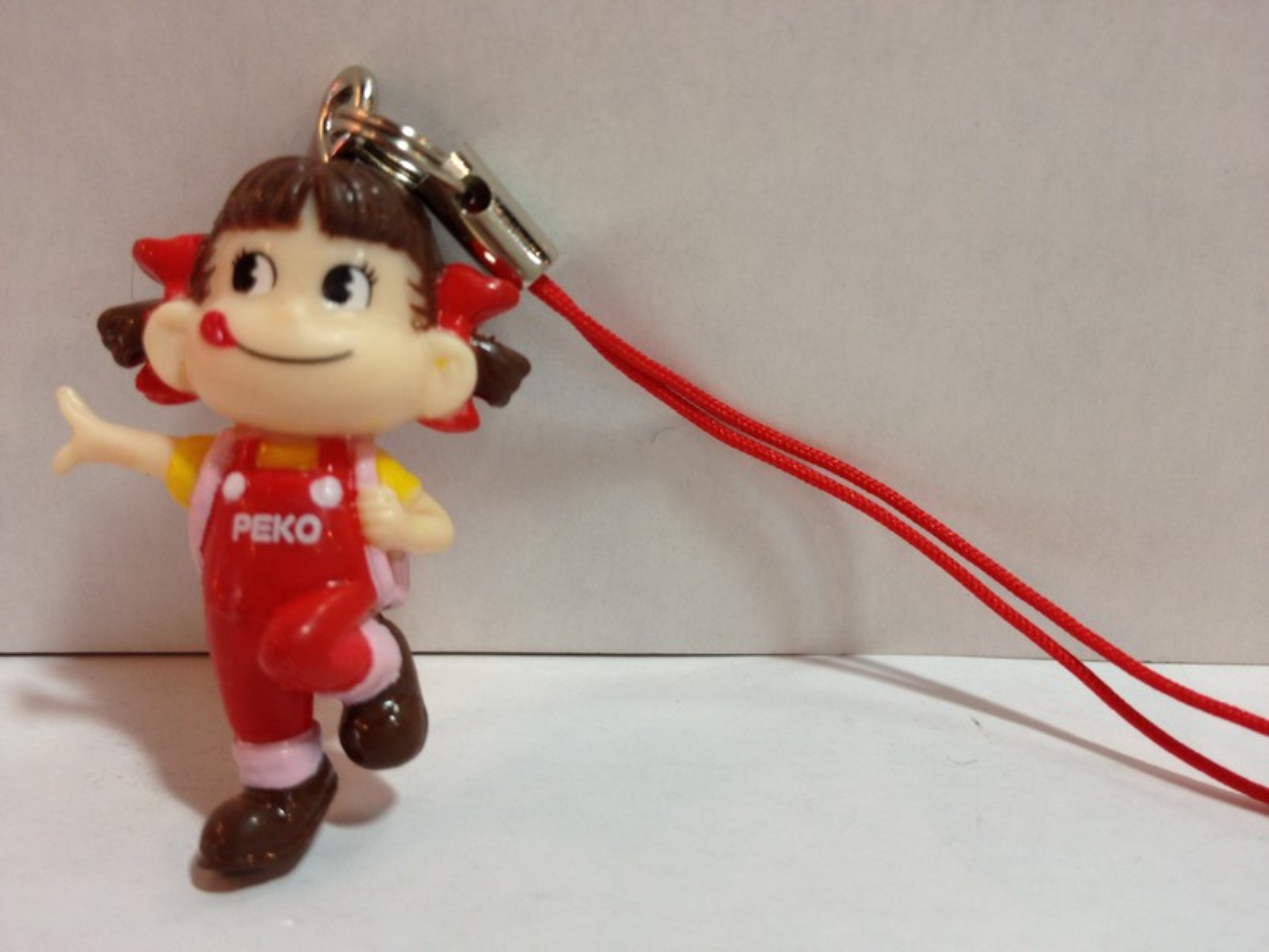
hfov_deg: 52.6
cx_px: 634
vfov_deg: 40.7
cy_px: 476
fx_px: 1283
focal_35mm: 35
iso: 64
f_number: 2.4
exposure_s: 1/25
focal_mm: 4.28
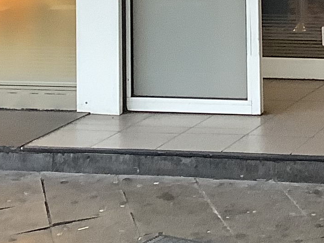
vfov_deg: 9.7
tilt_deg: +1.3
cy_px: -221
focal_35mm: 143
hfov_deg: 13.6
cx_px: 338
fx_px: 1338
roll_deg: +0.4
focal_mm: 3.3
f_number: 2.4
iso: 200
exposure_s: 1/50
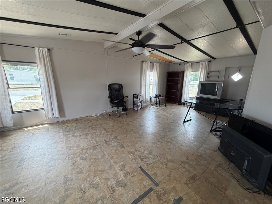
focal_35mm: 14
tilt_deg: -14.0
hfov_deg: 102.1
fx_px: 110
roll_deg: +0.4
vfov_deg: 85.7
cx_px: 136
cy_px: 102
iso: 200
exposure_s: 1/120
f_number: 2.2
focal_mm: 2.22
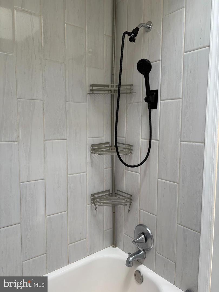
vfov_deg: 67.3
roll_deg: -0.6
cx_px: 110
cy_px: 146
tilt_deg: -3.8
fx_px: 219
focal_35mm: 26
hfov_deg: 53.1
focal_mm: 5.96
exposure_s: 1/106
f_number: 1.6
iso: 125
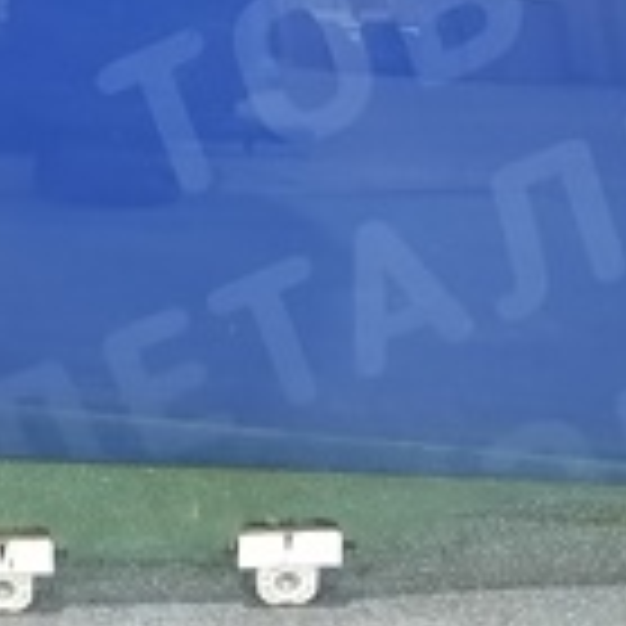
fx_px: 2087
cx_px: -9
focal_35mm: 102
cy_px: -86
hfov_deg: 16.7
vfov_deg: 16.5
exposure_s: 1/20
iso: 640
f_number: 2
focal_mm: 4.6
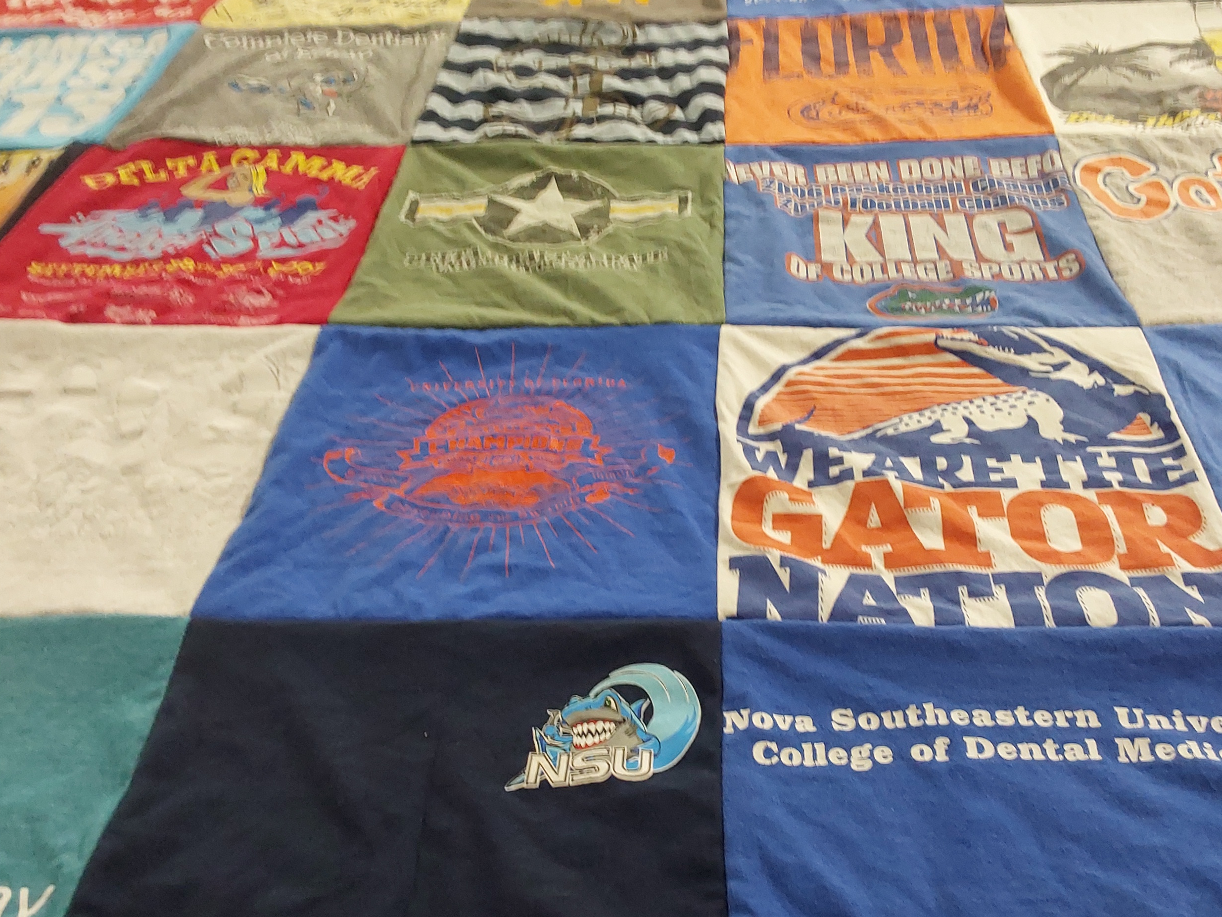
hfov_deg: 50.0
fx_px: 1306
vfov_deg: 38.7
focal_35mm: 37
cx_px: 682
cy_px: 473
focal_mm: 2.91
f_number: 1.9
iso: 160
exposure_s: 1/60
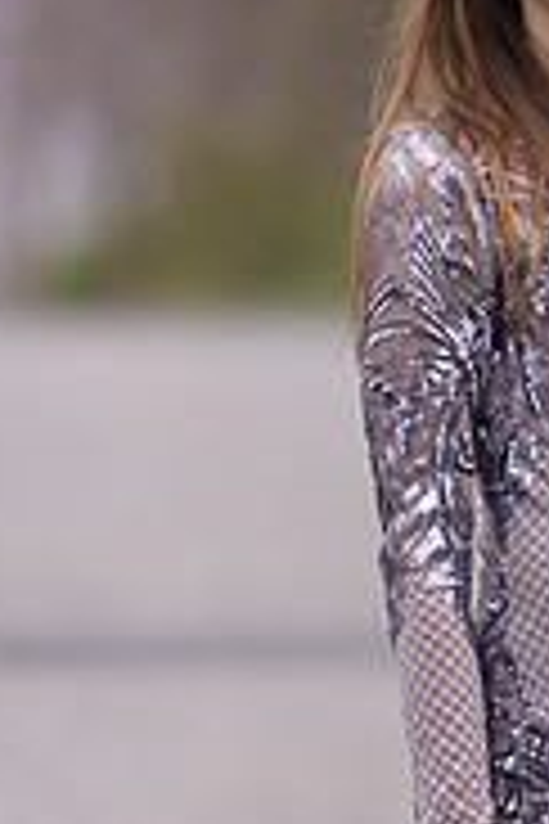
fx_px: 11254
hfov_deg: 2.8
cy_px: 279
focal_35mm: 492
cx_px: 644
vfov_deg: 4.2
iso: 400
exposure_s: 1/1000
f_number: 3.2
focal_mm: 200
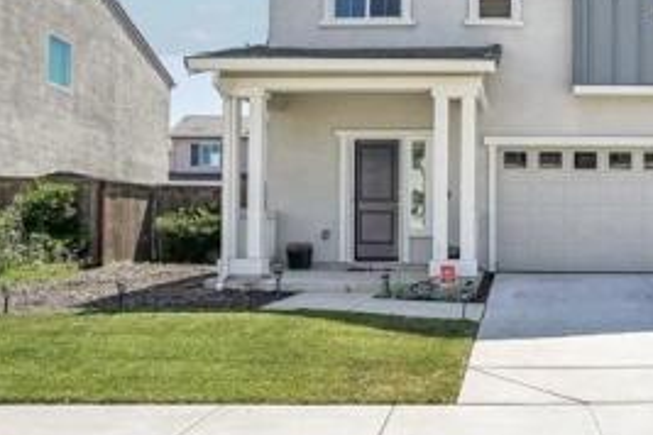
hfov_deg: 66.4
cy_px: 98
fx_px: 490
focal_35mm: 27
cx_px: 408
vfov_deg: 45.9
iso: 320
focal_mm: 16
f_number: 8
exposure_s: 1/1000
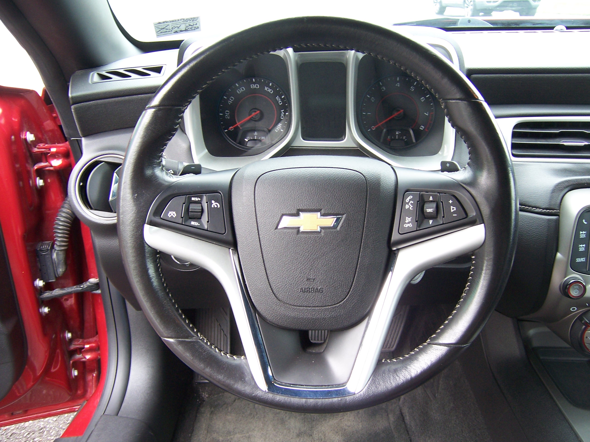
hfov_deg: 55.4
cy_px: 221
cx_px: 295
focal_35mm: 33
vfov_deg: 42.9
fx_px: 562
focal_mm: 5.5
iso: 140
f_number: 3.4
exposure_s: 1/30
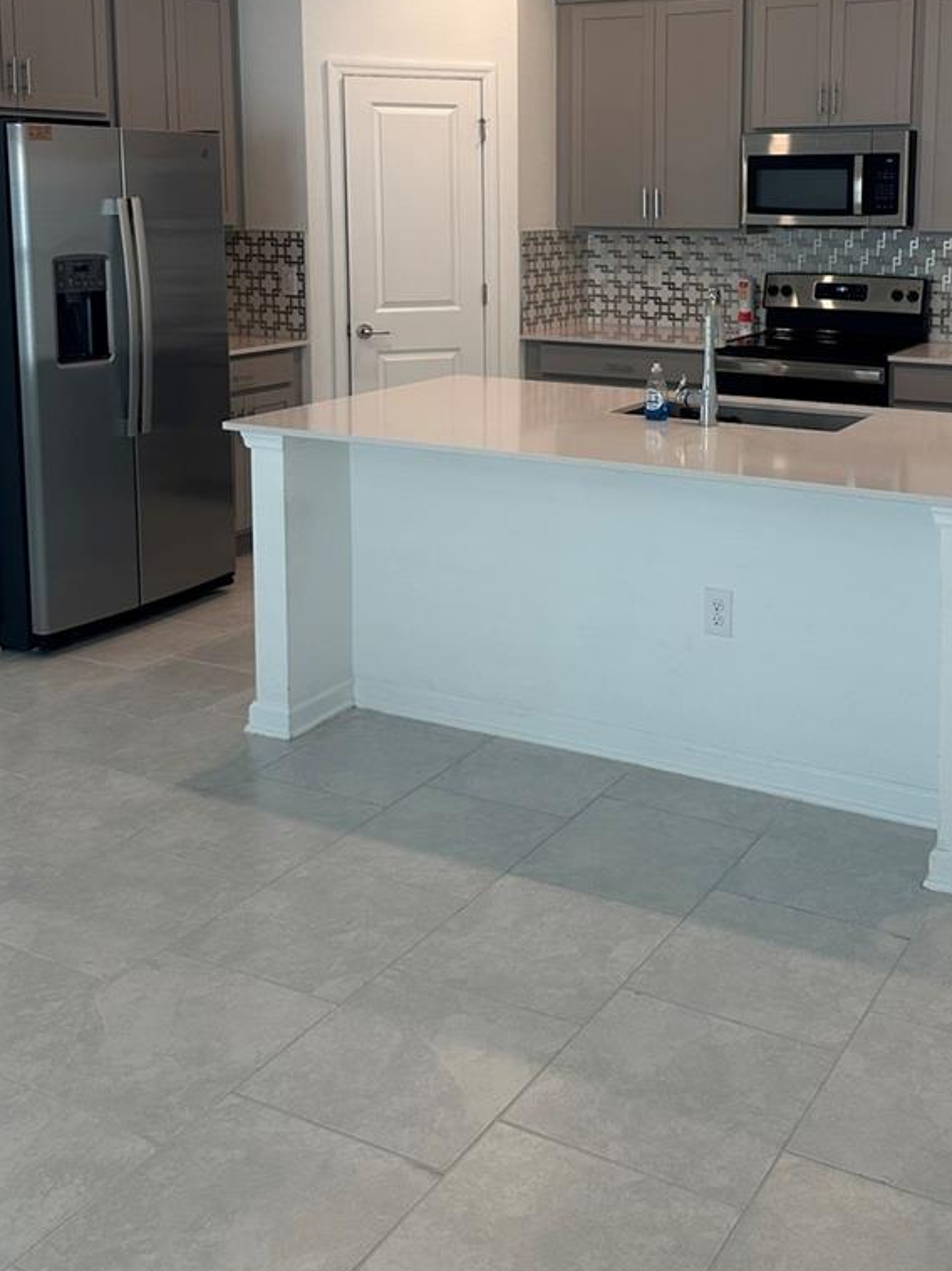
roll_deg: -1.0
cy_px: 342
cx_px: 632
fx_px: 1394
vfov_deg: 47.4
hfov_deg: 37.3
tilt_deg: -6.5
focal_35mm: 38
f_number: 1.78
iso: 100
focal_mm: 6.86
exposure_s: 1/120
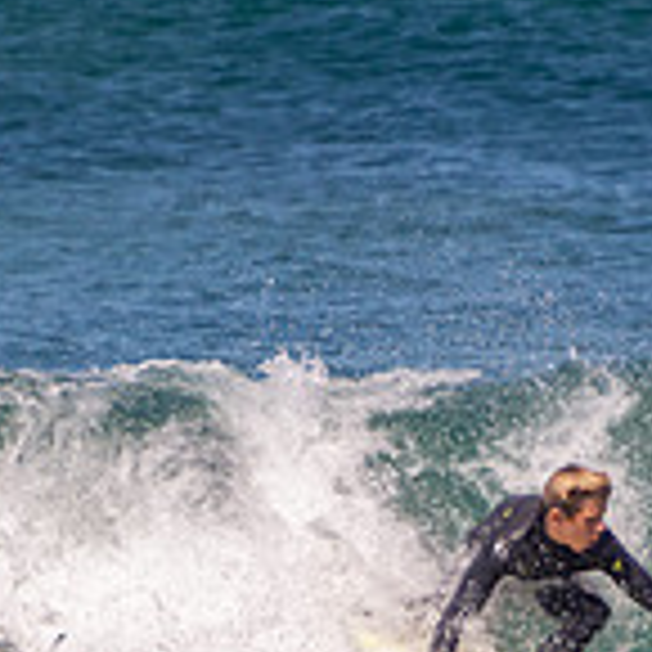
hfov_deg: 0.9
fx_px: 43472
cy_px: 690
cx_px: 553
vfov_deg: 0.9
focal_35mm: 2040
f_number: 5.6
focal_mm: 400
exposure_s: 1/1250
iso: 220
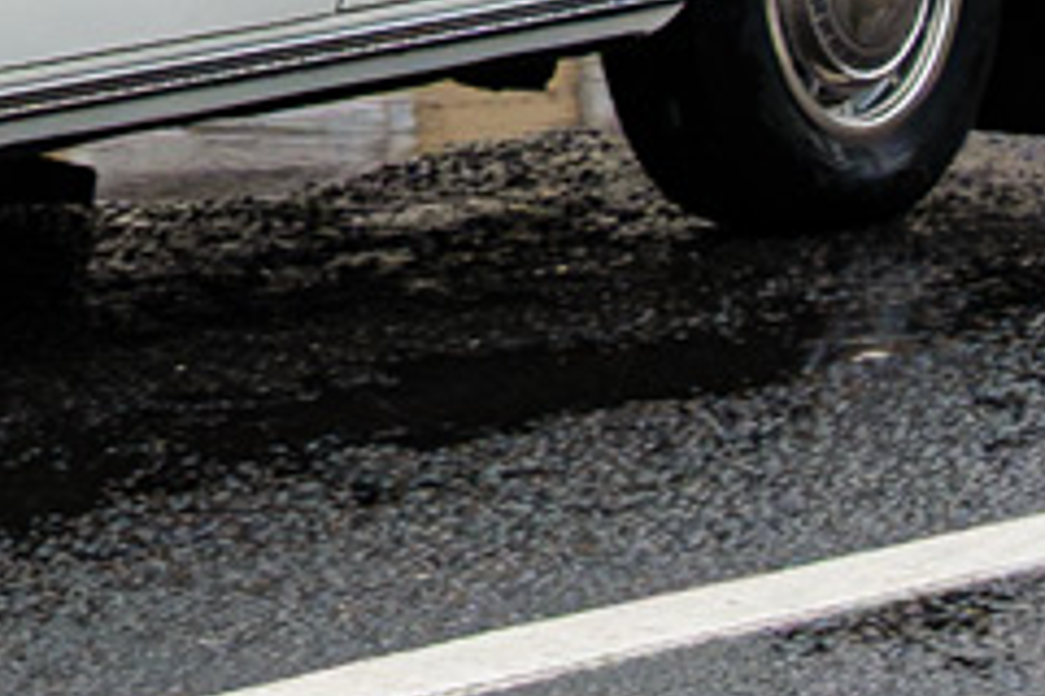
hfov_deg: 7.5
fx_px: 7808
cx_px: -751
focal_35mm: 269
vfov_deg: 5.0
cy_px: -829
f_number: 5.6
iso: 800
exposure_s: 1/400
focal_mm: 43
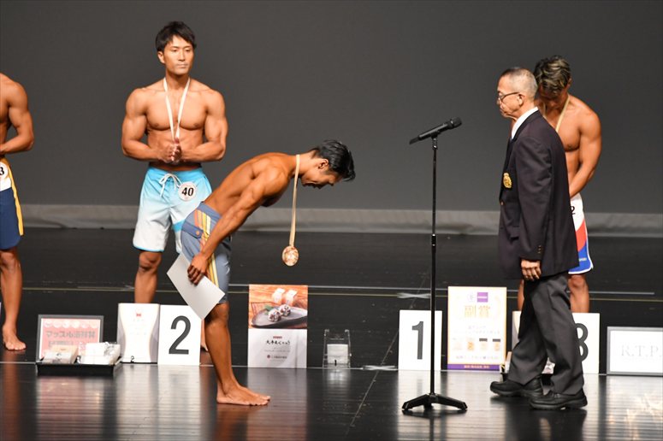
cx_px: 332
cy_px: 220
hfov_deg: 6.9
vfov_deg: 4.6
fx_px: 5522
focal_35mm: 300
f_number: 5.6
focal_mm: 200
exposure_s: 1/400
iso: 2500
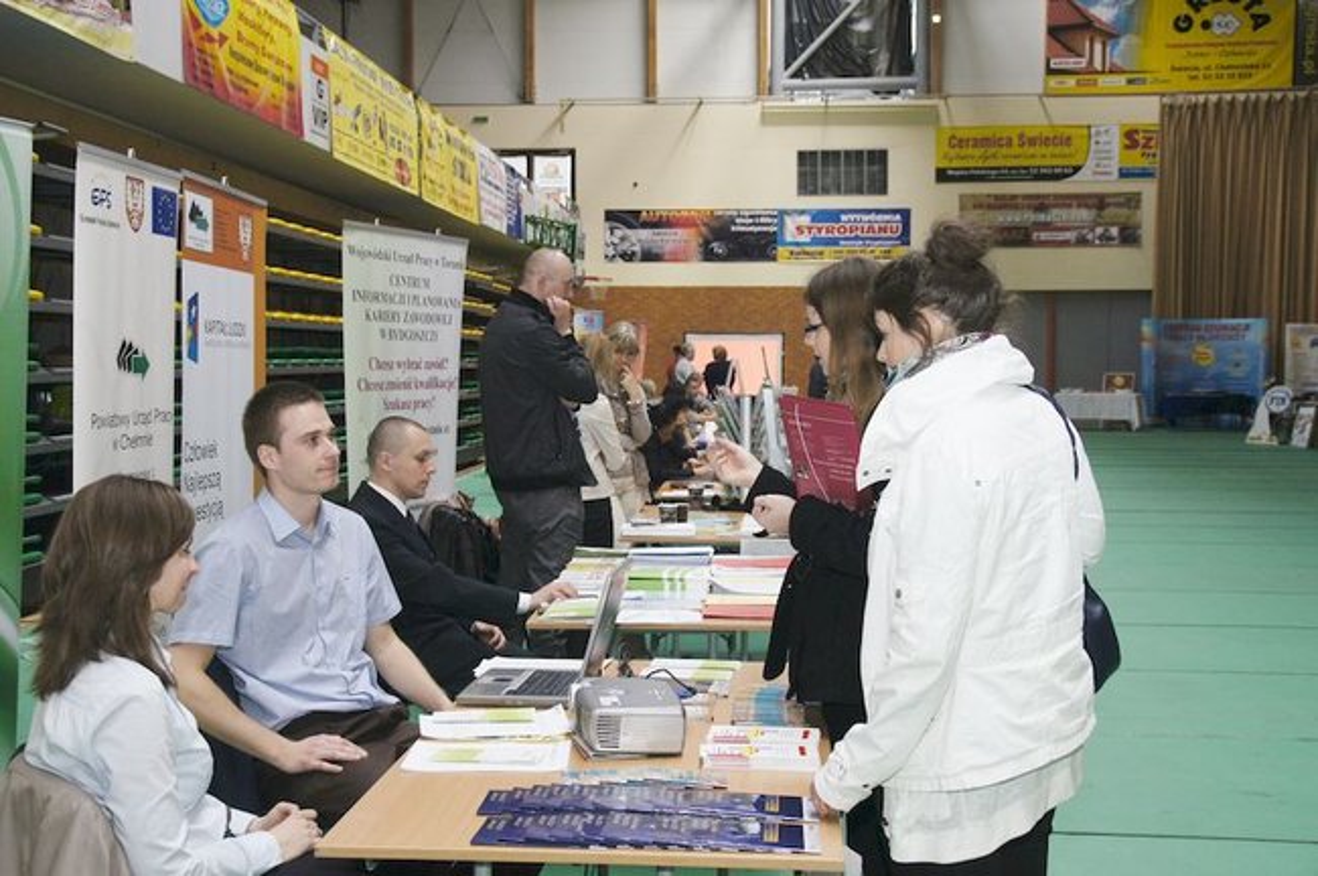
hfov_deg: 46.4
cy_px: 438
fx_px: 1536
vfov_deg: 31.8
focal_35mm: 42
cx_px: 659
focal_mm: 28
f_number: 5.6
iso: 800
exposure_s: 1/80
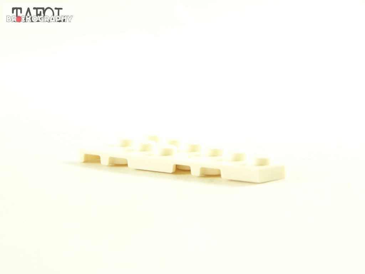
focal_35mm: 117
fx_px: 1234
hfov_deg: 16.8
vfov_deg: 12.7
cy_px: 137
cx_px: 182
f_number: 3.2
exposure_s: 1/60
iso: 400
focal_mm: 19.4
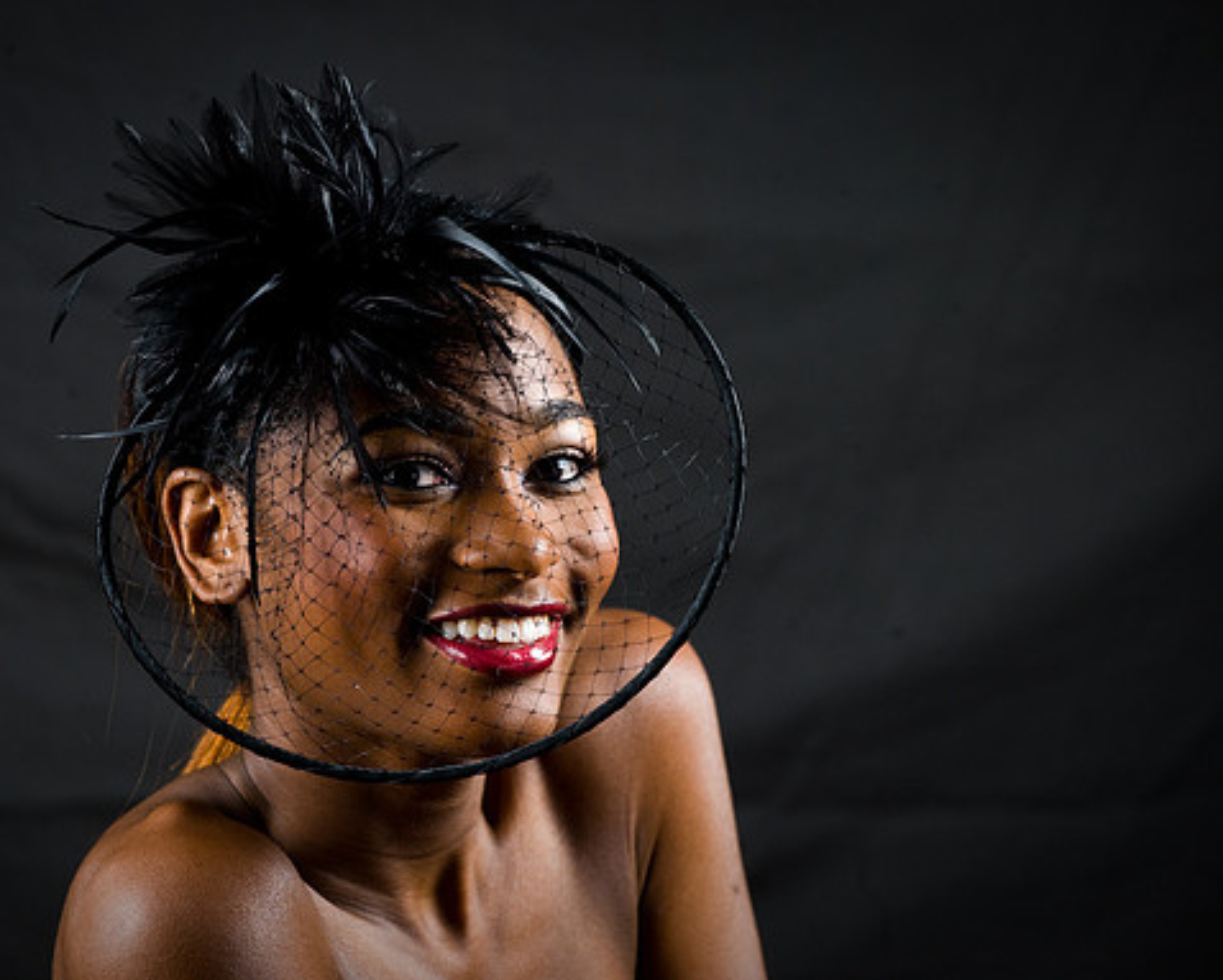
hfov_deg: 10.6
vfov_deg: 8.5
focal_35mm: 182
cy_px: 489
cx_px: 496
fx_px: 6592
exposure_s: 1/125
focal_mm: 160
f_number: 5.6
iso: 320
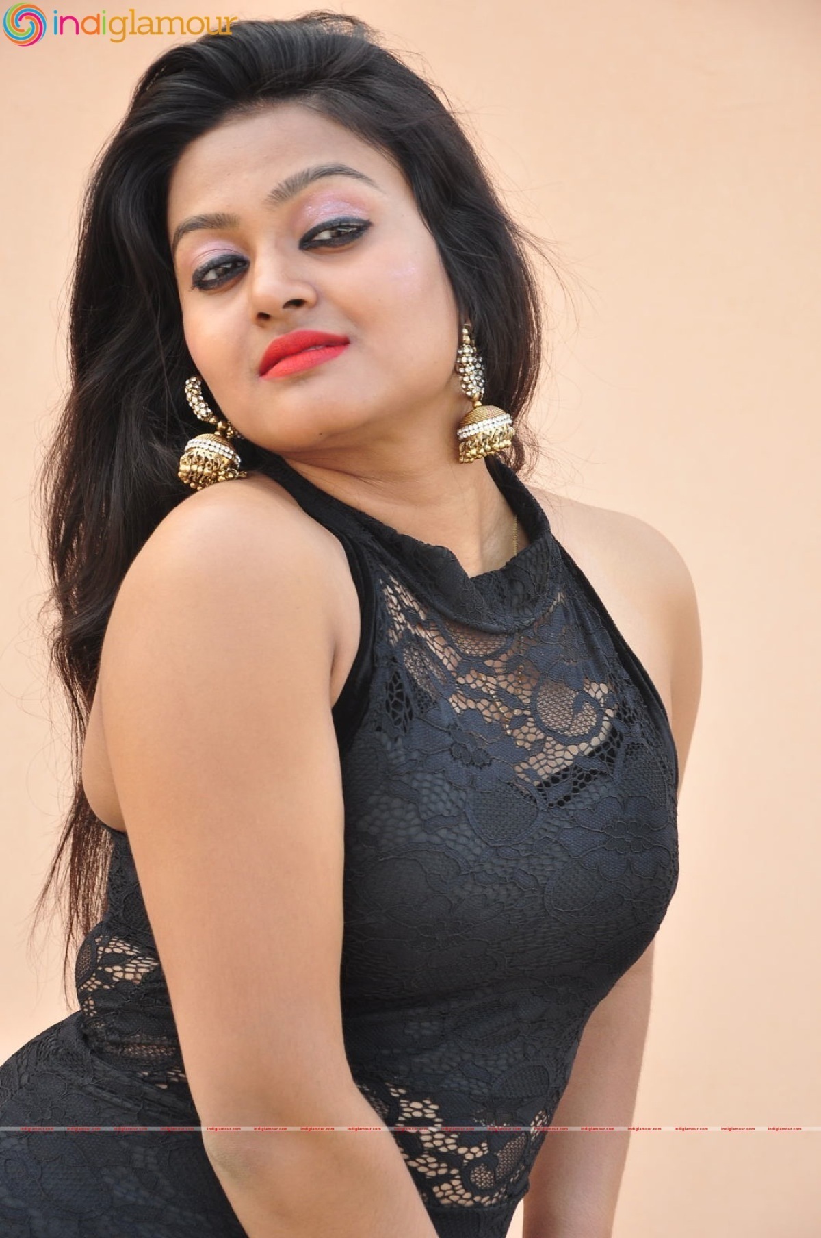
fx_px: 3603
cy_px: 619
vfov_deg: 19.5
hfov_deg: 13.0
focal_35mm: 105
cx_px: 410
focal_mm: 70
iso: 400
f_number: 6.3
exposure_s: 1/125
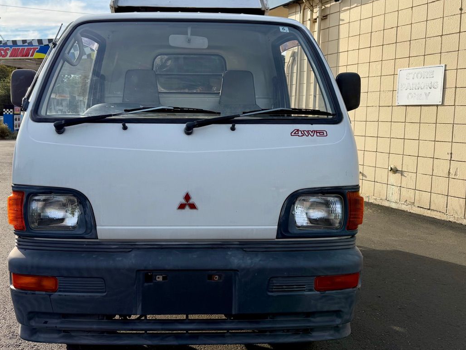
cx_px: 203
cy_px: 144
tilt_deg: -5.3
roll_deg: -1.5
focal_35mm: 30
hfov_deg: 59.8
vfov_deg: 46.6
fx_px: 404
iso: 100
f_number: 1.78
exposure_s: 1/3279
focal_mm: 6.76
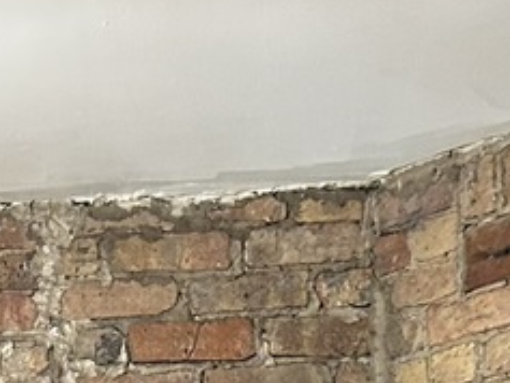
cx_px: -114
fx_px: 2329
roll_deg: +0.1
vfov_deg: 8.2
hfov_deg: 12.2
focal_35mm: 158
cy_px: 1095
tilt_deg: -3.8
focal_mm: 5.7
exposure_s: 1/60
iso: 250
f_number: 1.5
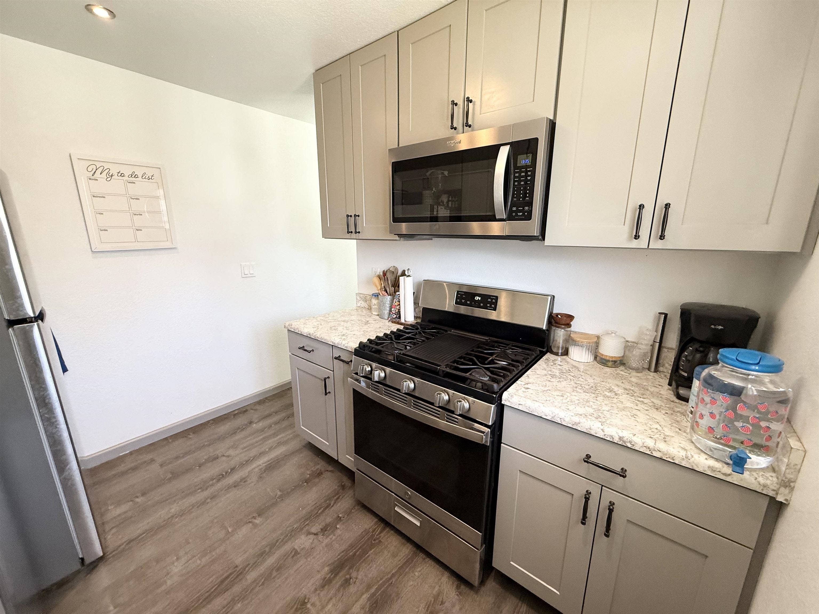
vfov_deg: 85.7
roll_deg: +0.1
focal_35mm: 14
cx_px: 410
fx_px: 331
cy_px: 307
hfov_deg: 102.1
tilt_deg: -13.0
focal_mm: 2.22
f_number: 2.2
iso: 200
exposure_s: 1/120
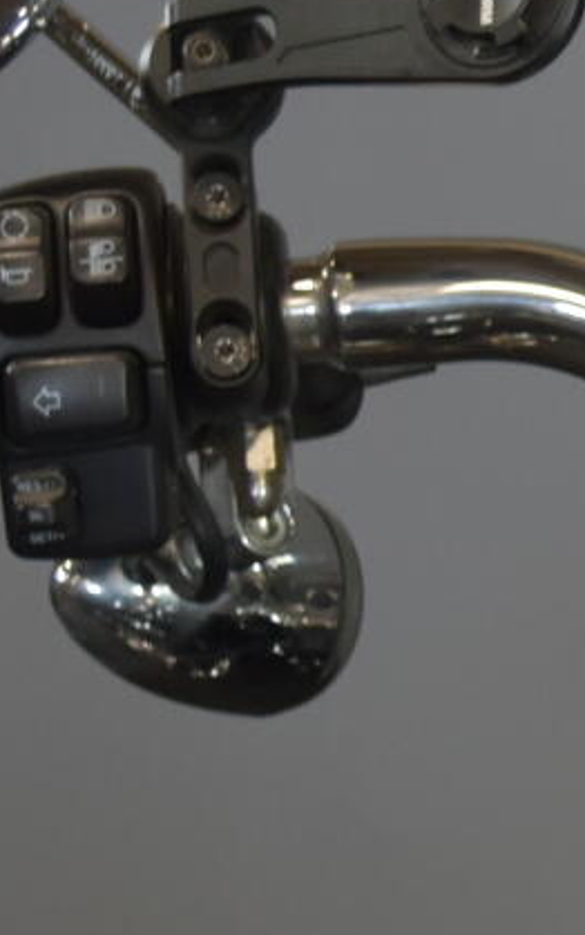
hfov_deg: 5.0
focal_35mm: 255
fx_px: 6514
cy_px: 423
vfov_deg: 8.2
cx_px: 1498
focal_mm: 35
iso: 720
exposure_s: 1/30
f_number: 5
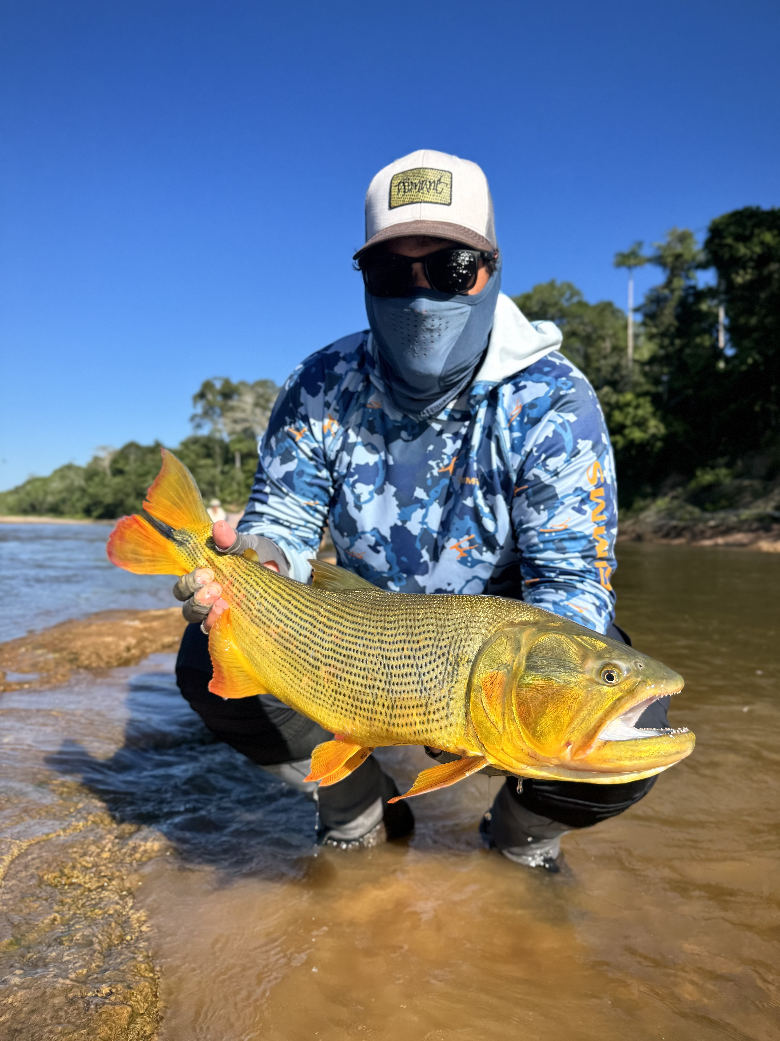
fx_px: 721
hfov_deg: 56.8
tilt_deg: -1.2
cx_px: 390
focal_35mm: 24
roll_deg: -0.4
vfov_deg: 71.6
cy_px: 520
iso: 80
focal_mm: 6.76
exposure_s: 1/3413
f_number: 1.78
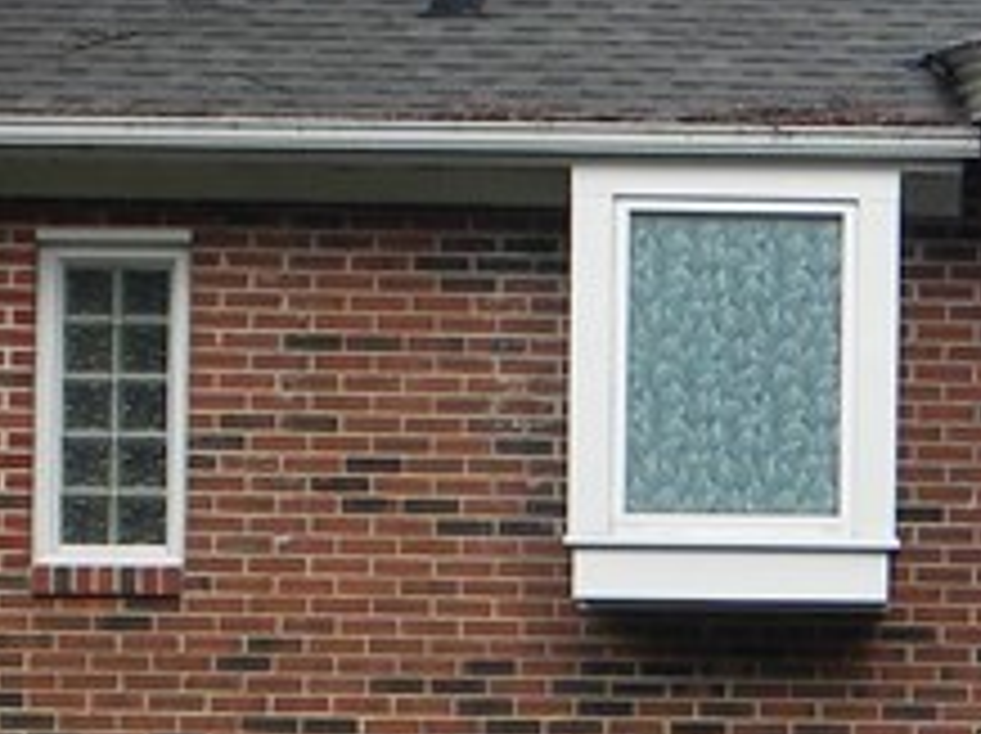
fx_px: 6256
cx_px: 1426
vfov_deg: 6.7
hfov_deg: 8.8
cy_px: 518
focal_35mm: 221
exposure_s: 1/122
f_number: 3.9
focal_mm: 8.6
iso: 80
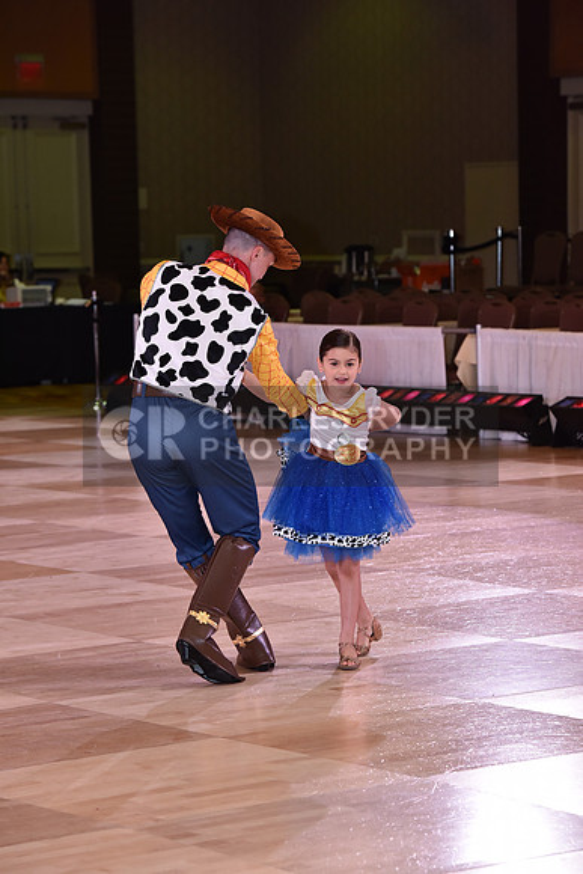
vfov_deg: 15.8
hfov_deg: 10.6
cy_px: 437
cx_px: 292
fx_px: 3156
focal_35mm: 130
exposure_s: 1/250
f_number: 6.3
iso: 1600
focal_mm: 130
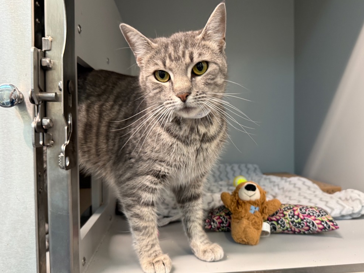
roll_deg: +1.0
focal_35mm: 25
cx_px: 183
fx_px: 263
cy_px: 137
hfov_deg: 69.4
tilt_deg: -0.2
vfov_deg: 54.9
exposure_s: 1/60
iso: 200
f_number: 1.78
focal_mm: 6.76
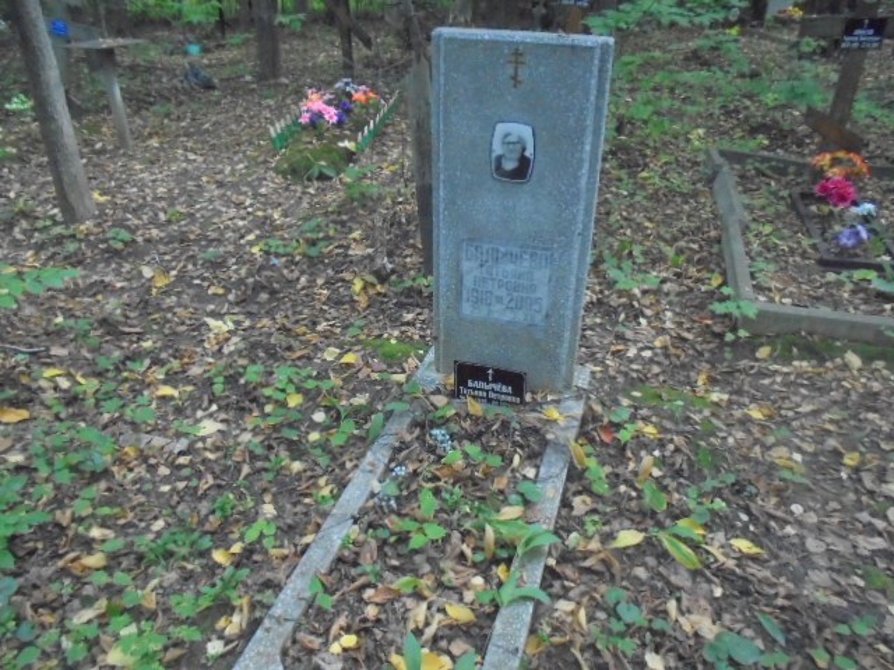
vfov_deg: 53.1
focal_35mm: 26
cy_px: 335
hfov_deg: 67.3
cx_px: 447
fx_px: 671
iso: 800
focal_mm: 4.6
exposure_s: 1/100
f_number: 3.5
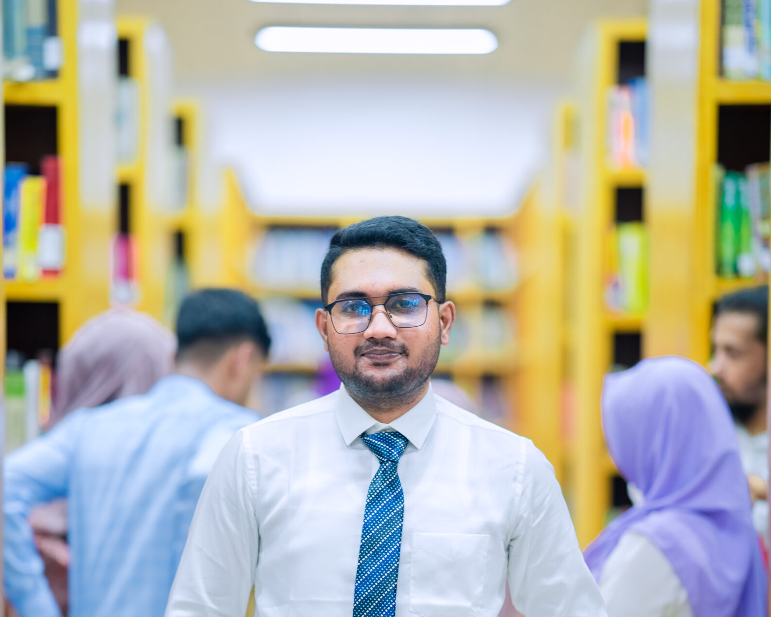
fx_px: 2944
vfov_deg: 11.9
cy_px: 499
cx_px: 368
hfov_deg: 14.9
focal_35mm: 129
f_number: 1.4
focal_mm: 85
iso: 400
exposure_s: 1/100
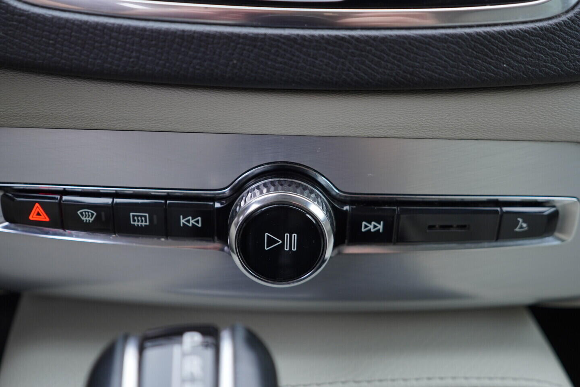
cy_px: 194
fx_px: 580
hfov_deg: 53.1
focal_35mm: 36
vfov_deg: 36.9
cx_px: 290
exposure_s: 1/40
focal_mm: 24
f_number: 2.8
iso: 200
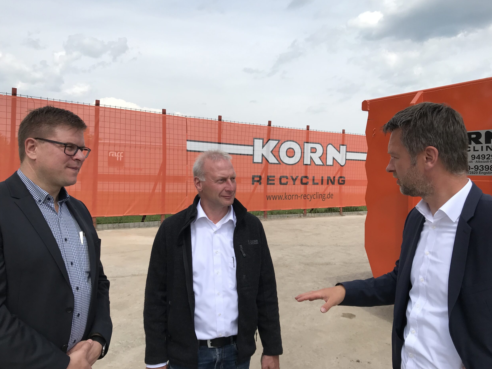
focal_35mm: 29
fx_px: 412
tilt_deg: +0.1
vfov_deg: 48.2
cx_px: 238
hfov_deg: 61.6
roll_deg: -1.0
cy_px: 179
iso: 20
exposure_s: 1/2591
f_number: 1.8
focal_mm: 3.99
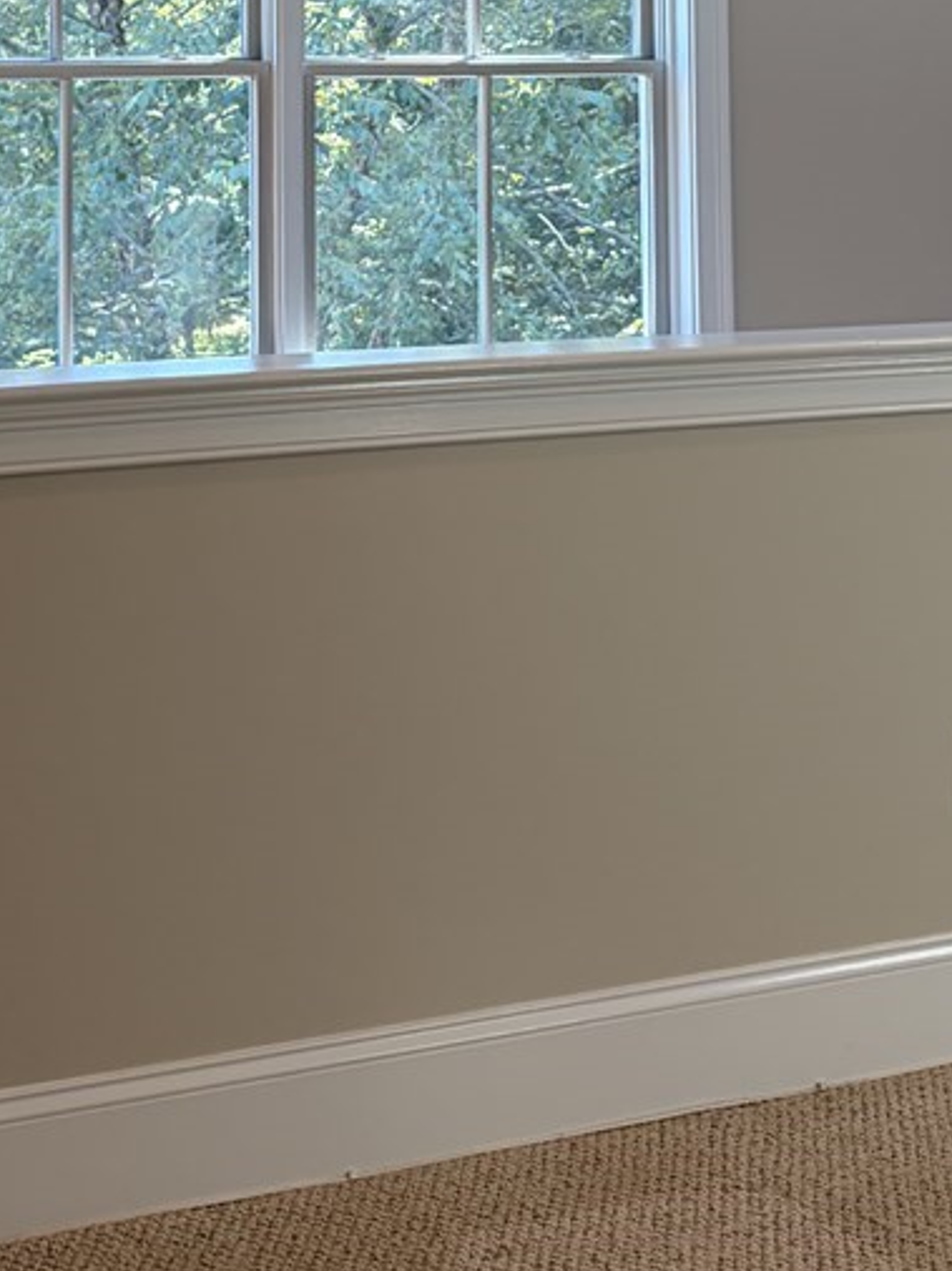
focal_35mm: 79
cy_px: -88
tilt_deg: +3.0
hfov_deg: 18.6
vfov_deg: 23.4
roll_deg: +0.3
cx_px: 377
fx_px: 2899
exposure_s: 1/120
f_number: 1.6
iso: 50
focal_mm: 5.96
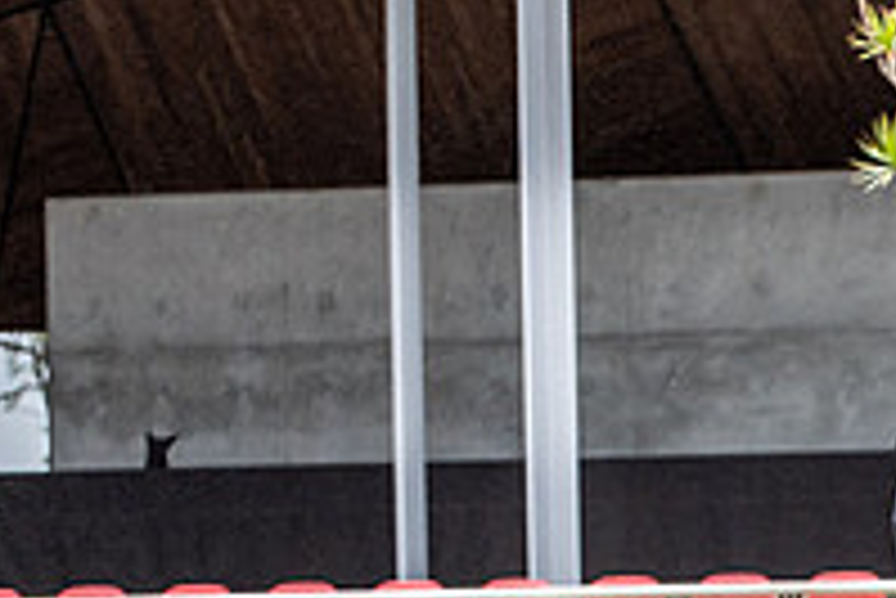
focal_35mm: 310
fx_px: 7721
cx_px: 1143
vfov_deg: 4.4
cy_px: 713
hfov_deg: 6.6
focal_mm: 85
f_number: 3.5
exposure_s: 1/2000
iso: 800
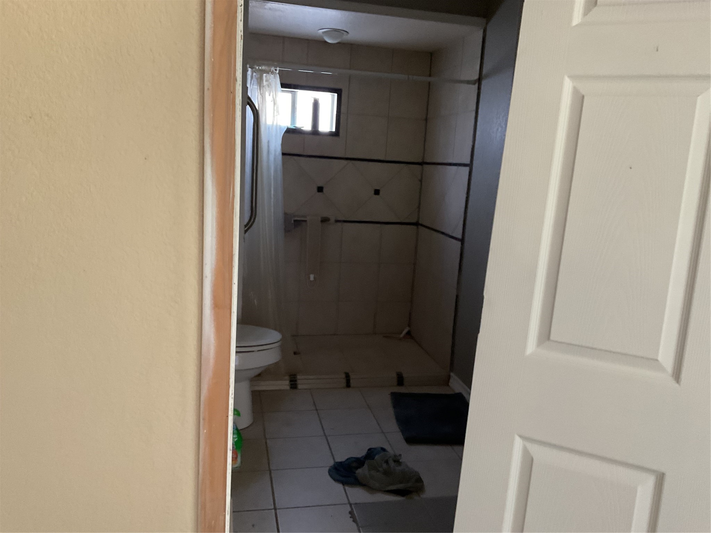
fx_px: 596
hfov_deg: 61.7
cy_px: 266
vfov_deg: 48.2
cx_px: 356
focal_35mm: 29
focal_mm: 3
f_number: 1.8
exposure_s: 1/40
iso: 250
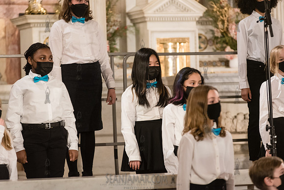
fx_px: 1578
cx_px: 142
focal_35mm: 200
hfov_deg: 10.3
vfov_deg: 6.9
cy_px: 95
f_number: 5
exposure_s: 1/125
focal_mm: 200
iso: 4000
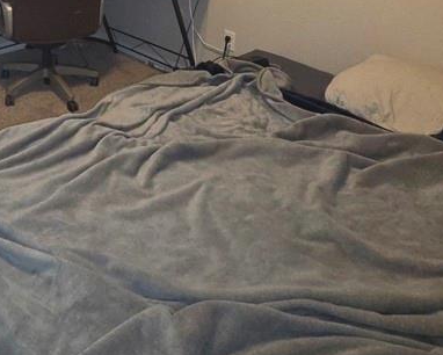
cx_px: 31
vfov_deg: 34.8
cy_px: -67
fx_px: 446
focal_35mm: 34
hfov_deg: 46.7
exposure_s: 1/40
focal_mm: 2.2
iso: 320
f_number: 2.2
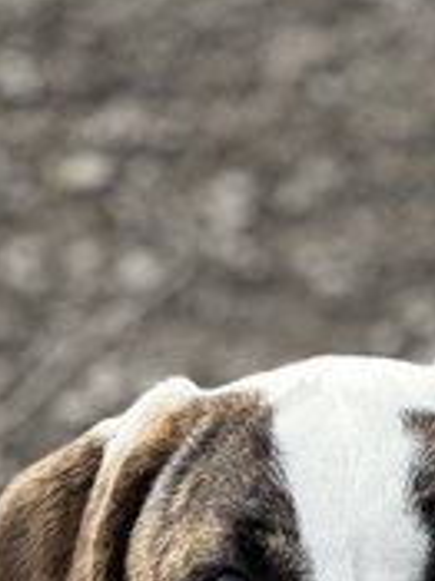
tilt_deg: -41.8
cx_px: 418
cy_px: 1061
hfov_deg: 5.0
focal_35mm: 294
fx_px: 4932
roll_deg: -0.8
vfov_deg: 6.6
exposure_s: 1/121
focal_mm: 9
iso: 25
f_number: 2.8
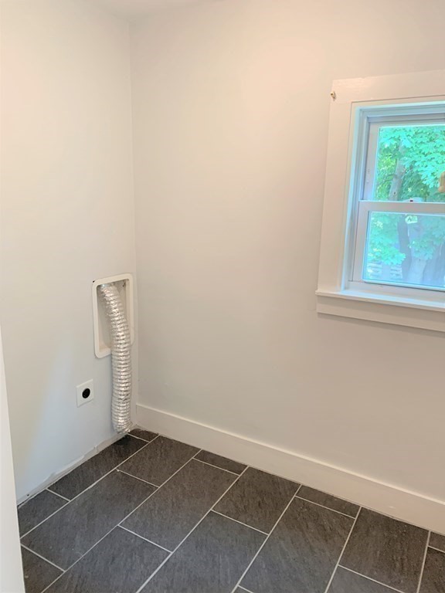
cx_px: 222
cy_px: 296
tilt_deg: -11.6
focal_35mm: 26
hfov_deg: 53.1
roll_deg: +0.6
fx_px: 446
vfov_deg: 67.3
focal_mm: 4.25
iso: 125
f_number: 1.8
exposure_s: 1/60
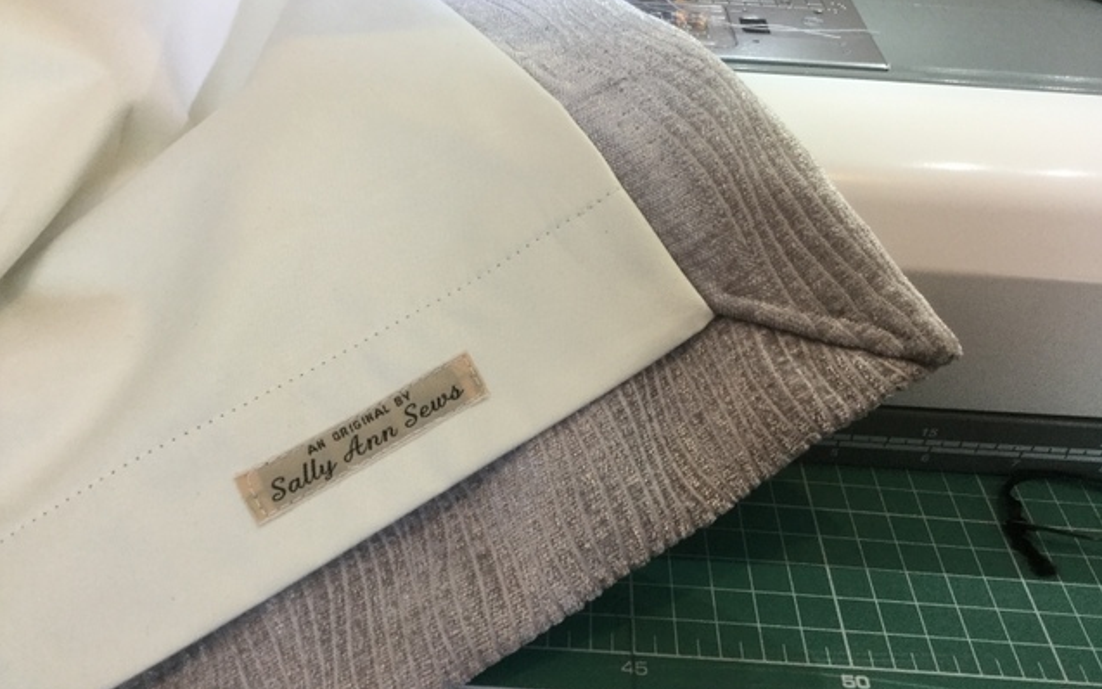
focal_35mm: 33
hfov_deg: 58.1
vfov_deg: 38.3
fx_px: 991
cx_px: 550
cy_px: 325
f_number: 2.4
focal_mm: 3.3
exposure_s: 1/33
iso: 64
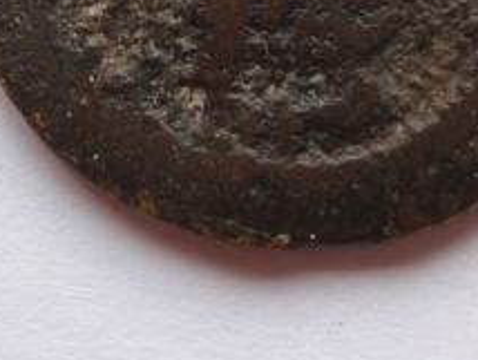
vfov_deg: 12.9
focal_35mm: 112
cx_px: 333
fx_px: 1548
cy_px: -69
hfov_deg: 17.5
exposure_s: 1/40
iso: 160
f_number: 3.9
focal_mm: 7.25
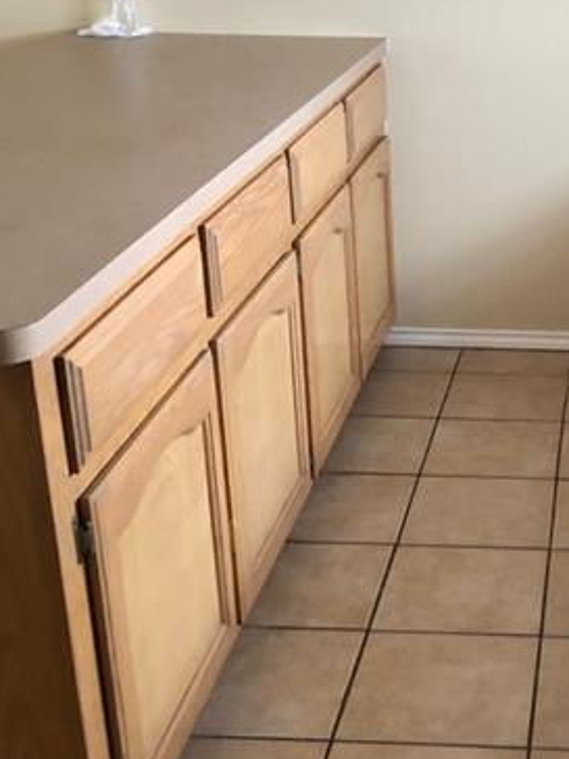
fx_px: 1293
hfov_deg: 23.8
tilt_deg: -18.4
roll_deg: +0.1
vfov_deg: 32.7
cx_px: 561
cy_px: 352
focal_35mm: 59
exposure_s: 1/7
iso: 80
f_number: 1.8
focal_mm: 4
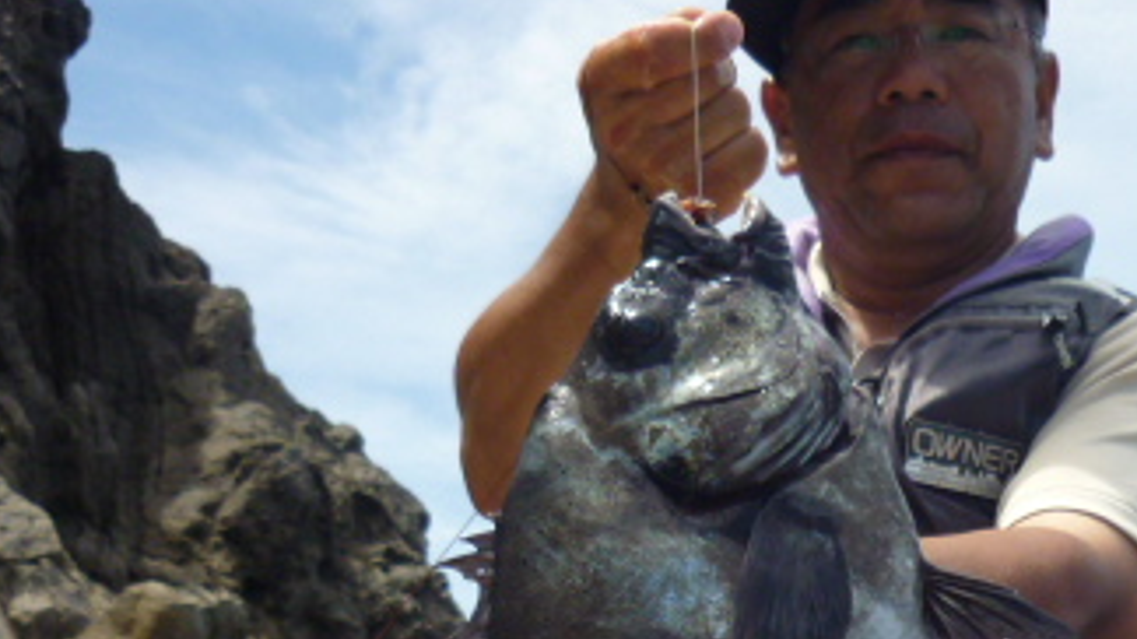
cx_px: 733
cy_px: 734
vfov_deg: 16.4
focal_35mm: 71
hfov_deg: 29.6
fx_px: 2140
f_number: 8
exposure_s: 1/320
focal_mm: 5.5
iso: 200
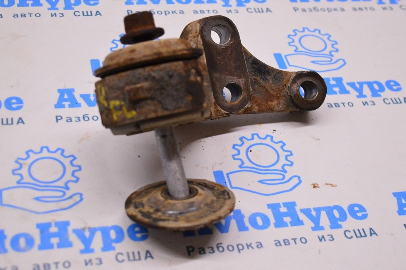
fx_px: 761
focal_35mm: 68
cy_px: 135
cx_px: 203
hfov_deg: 29.9
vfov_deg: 20.1
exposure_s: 1/320
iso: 3200
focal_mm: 45
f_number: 5
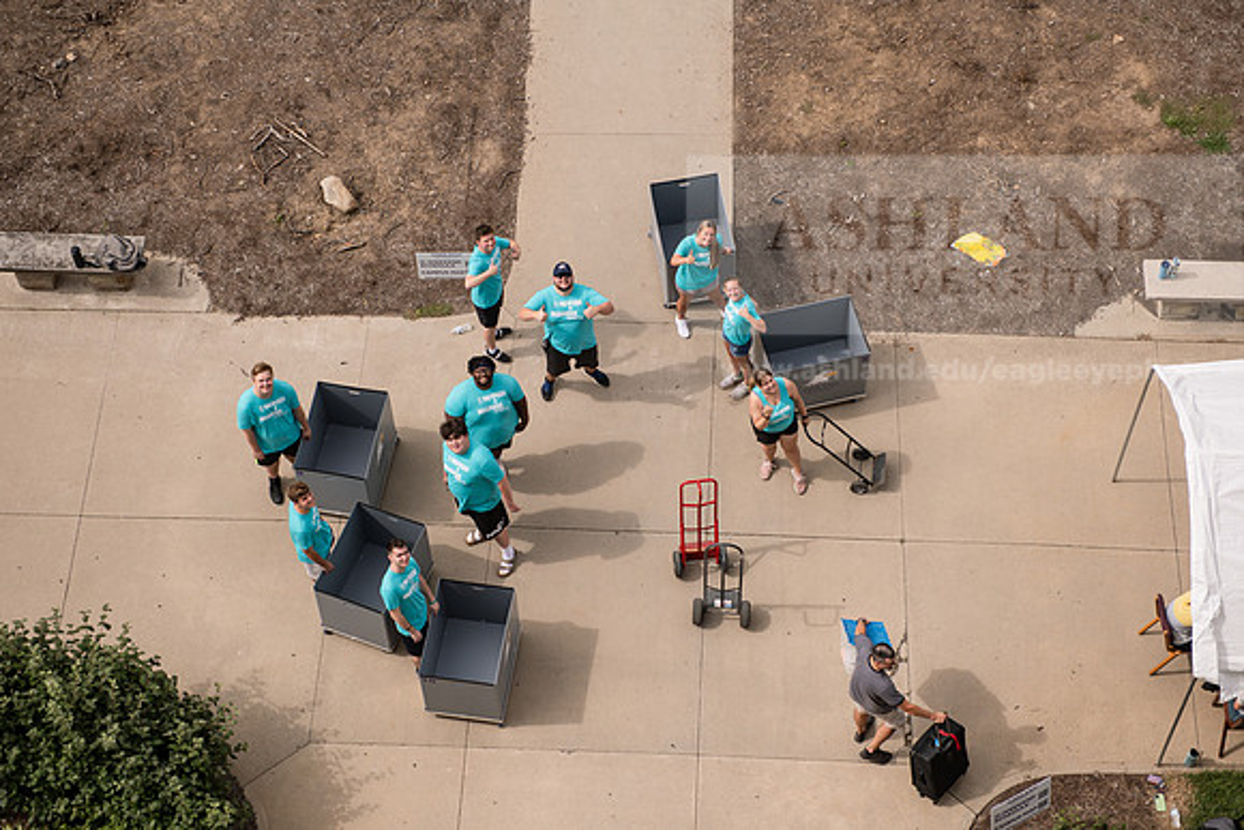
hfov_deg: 28.8
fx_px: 2419
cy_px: 415
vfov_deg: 19.5
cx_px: 622
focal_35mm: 70
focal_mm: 70
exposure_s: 1/640
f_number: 5
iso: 64
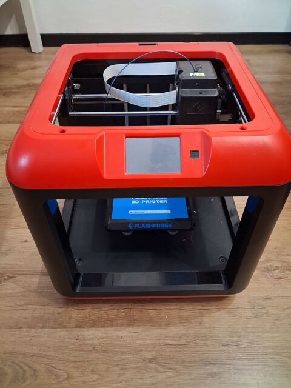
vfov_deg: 65.3
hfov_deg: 51.4
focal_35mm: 27
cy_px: 194
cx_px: 146
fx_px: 303
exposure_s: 1/25
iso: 500
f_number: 1.8
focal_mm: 4
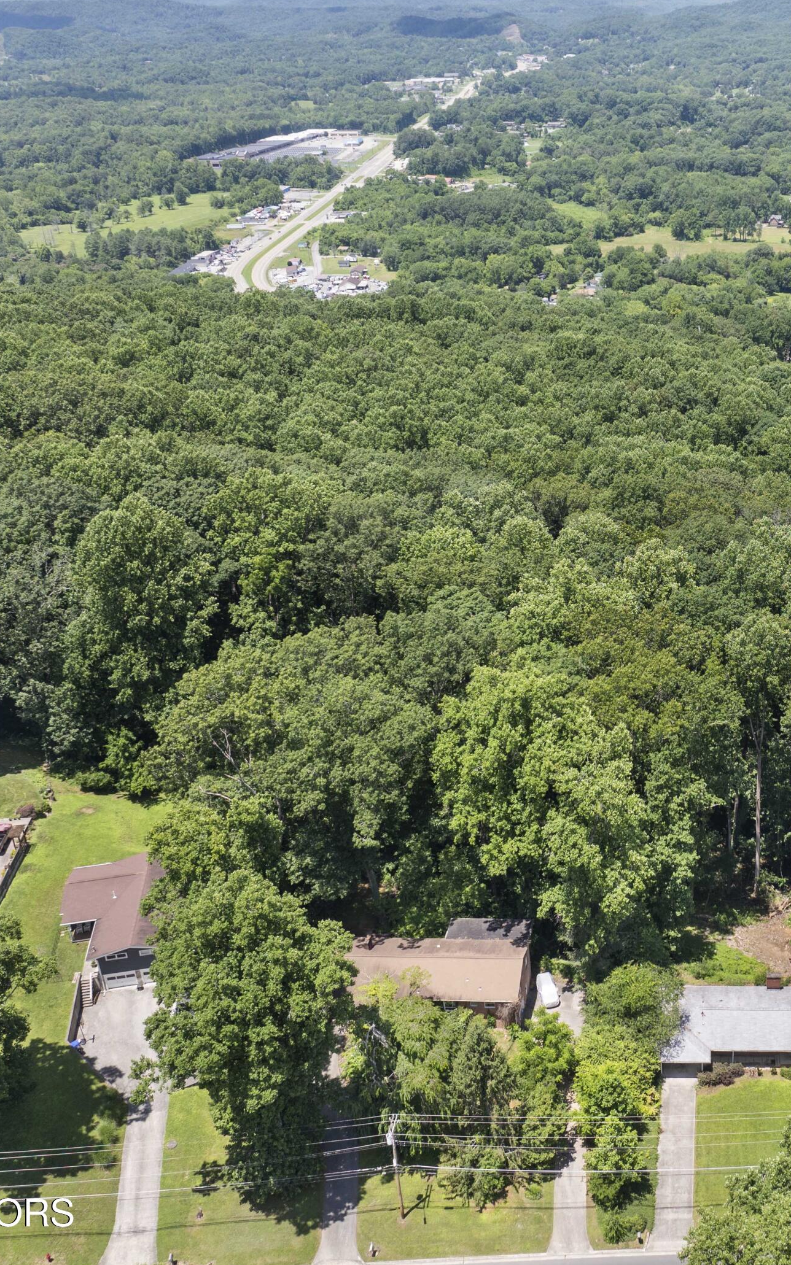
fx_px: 1276
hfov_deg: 32.7
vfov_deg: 52.7
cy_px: 586
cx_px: 708
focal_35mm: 37
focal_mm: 12.29
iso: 100
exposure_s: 1/160
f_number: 2.8
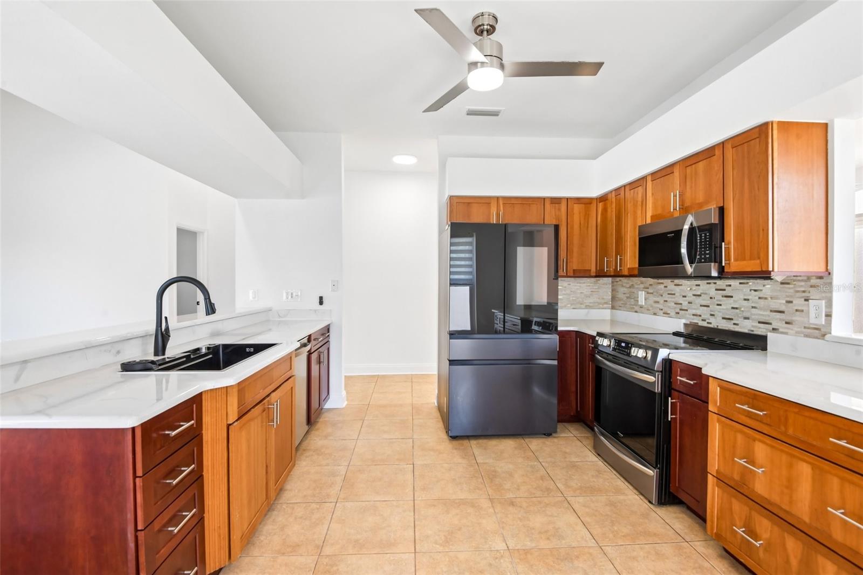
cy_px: 288
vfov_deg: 73.7
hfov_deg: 96.7
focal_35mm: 16
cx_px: 432
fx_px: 383
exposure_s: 1/25
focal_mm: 16
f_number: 8
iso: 400
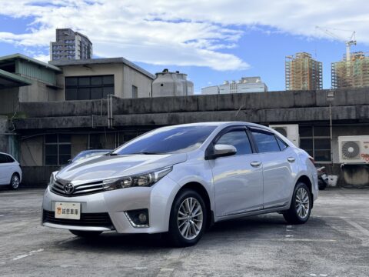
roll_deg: +1.2
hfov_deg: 39.7
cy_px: 138
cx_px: 184
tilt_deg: +2.7
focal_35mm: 48
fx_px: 512
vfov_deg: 30.3
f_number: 1.78
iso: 100
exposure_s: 1/3378
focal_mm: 6.76
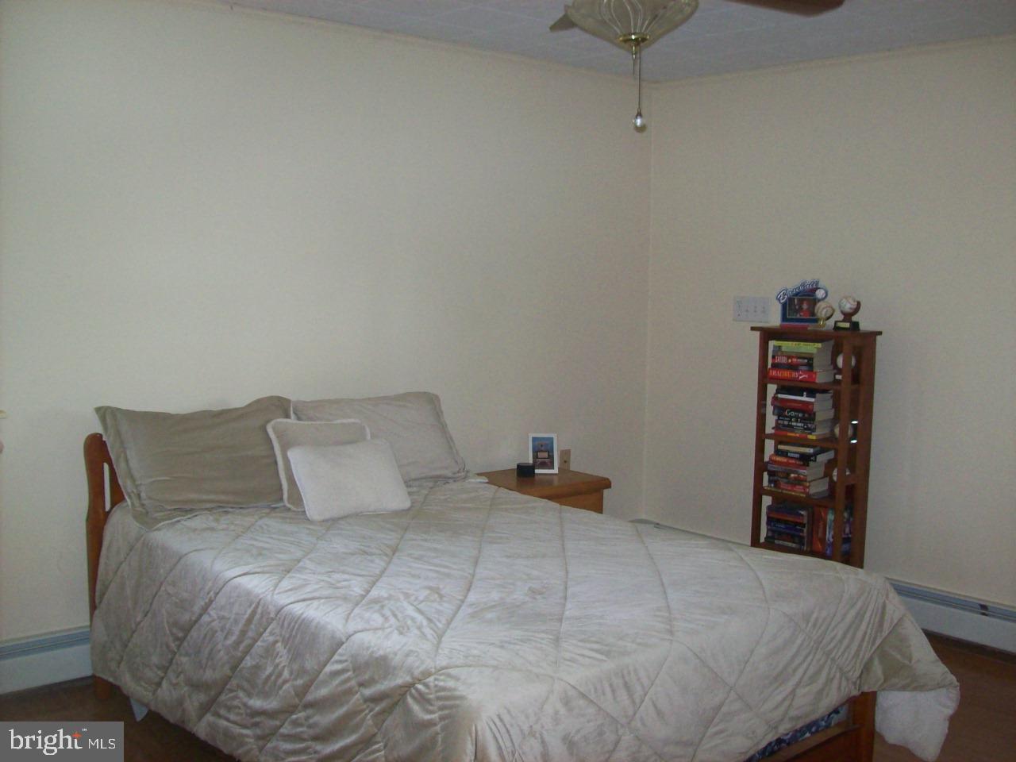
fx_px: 1057
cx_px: 508
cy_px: 381
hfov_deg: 51.4
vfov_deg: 39.7
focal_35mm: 36
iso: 200
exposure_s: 1/64
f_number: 2.7
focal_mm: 6
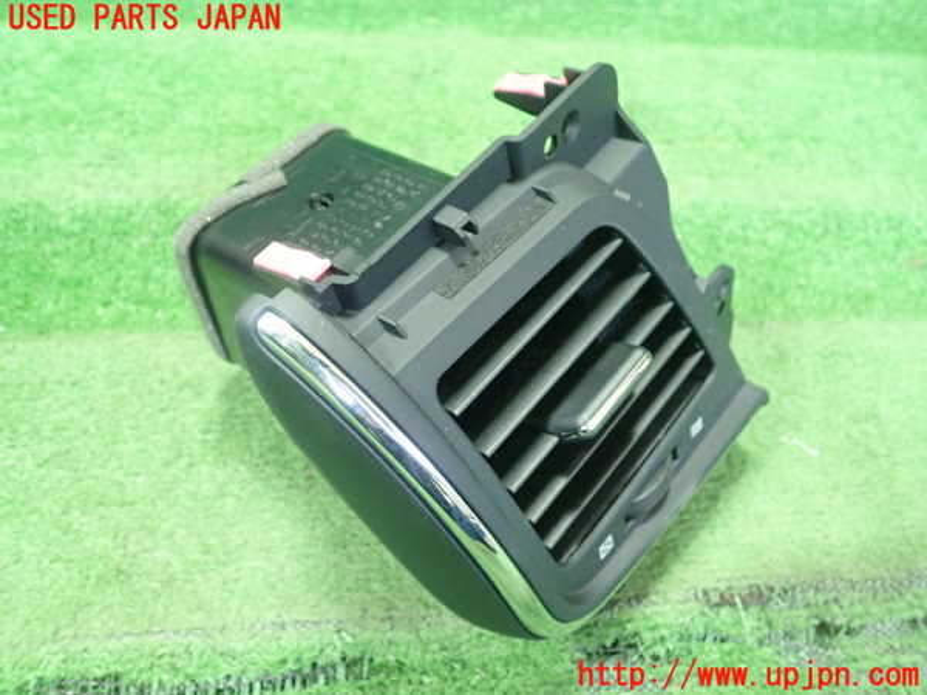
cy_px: 348
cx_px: 464
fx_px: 803
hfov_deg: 60.0
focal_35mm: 30
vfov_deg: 46.8
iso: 800
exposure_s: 1/80
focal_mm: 5.5
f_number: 2.3
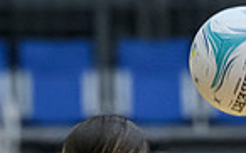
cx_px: 274
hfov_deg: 1.9
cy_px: 383
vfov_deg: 1.2
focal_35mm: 1097
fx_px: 7349
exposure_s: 1/1000
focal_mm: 200
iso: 6400
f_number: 3.5
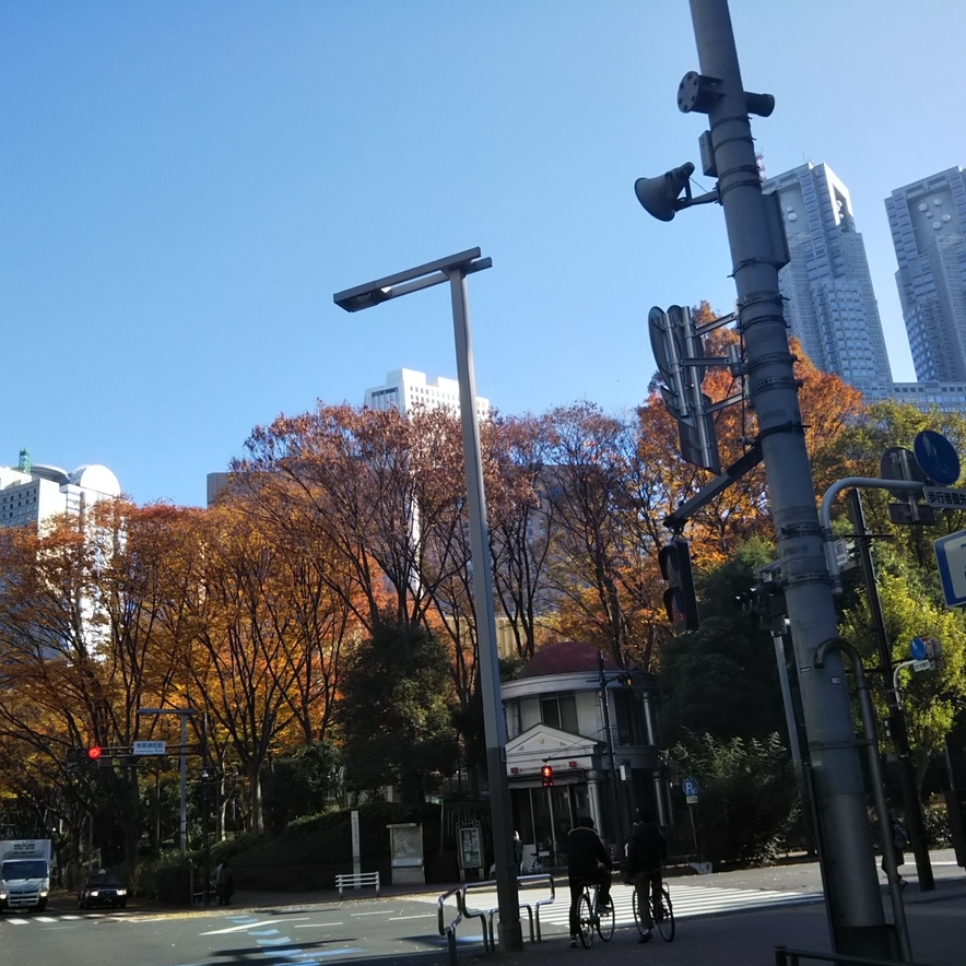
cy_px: 486
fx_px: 1137
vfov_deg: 46.0
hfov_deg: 46.0
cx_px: 448
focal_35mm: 36
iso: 20
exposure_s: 1/600
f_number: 2.2
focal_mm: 4
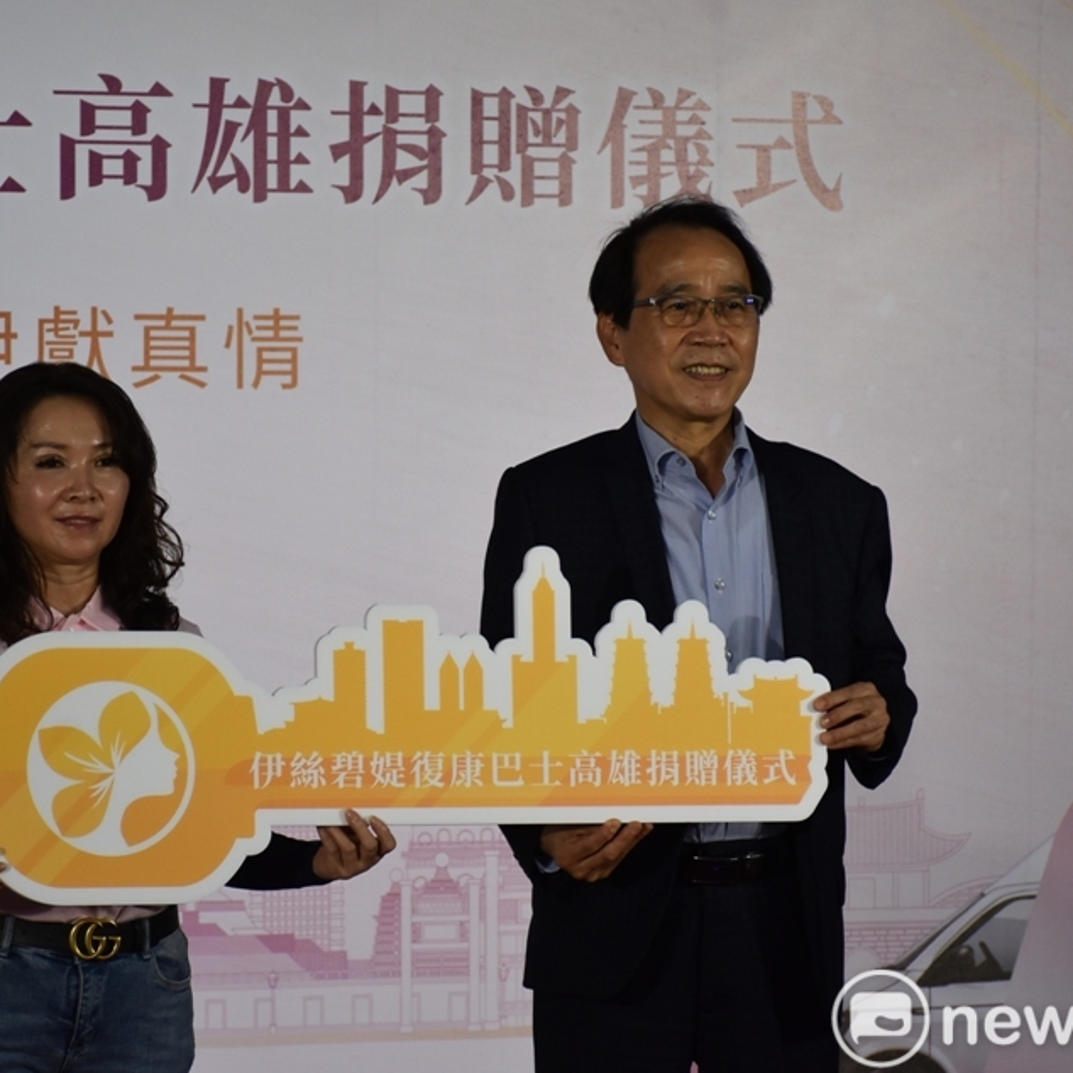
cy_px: 540
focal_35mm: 154
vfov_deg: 11.3
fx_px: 5401
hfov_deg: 11.3
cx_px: 410
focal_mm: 80
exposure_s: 1/250
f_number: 5.3
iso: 640
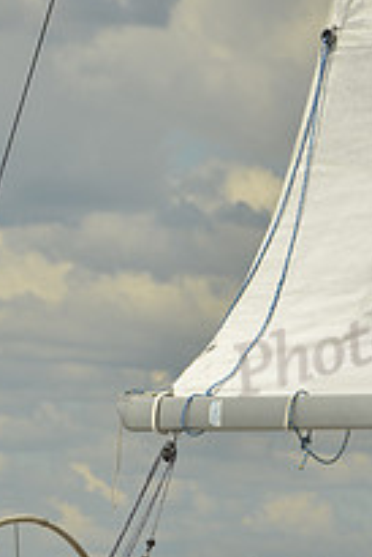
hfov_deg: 2.4
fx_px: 8773
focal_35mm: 567
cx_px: 94
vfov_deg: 3.6
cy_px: 758
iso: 200
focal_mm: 200
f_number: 10
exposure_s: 1/1000
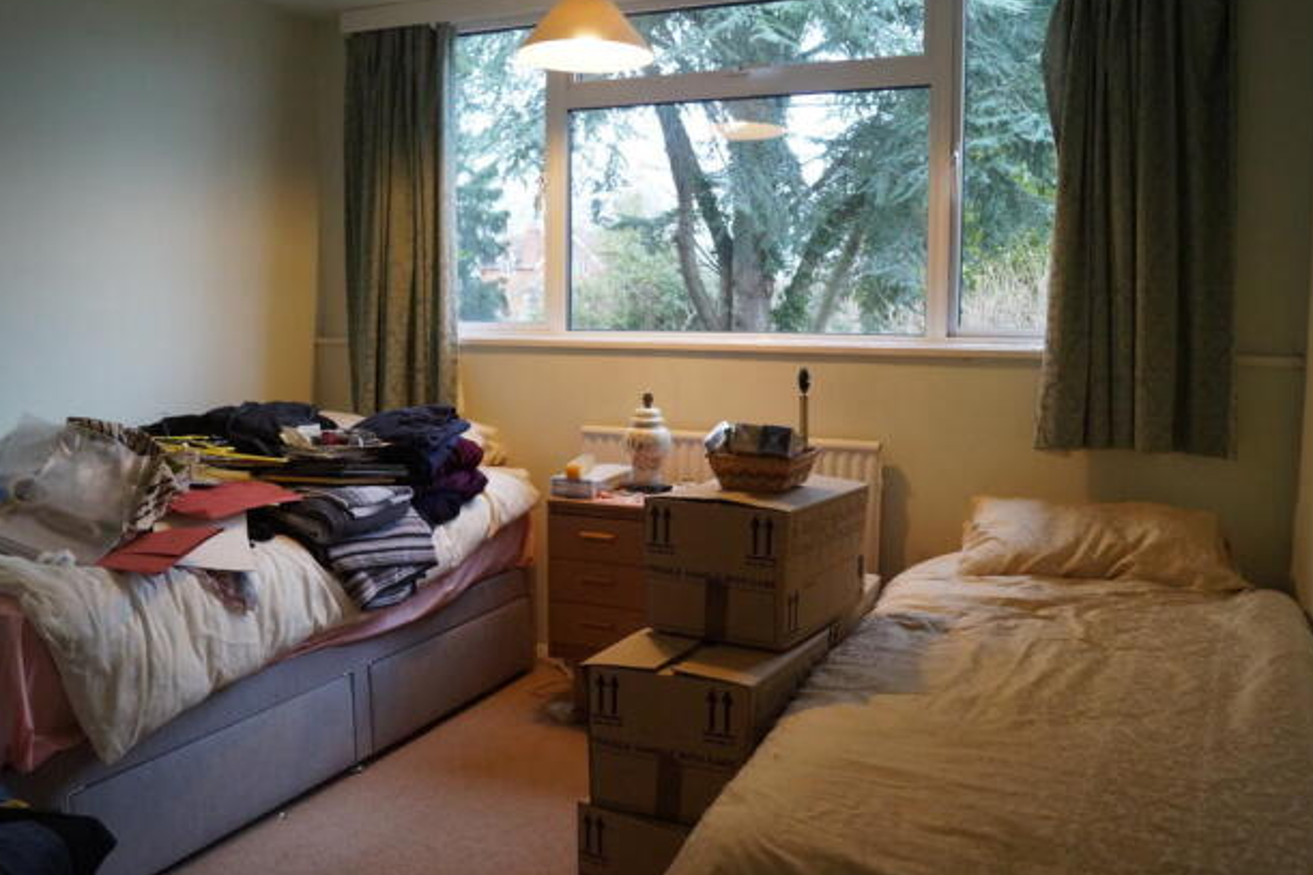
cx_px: 670
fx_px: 1057
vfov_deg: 44.9
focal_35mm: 29
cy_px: 422
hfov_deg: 63.7
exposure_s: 1/160
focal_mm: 18
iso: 1600
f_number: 4
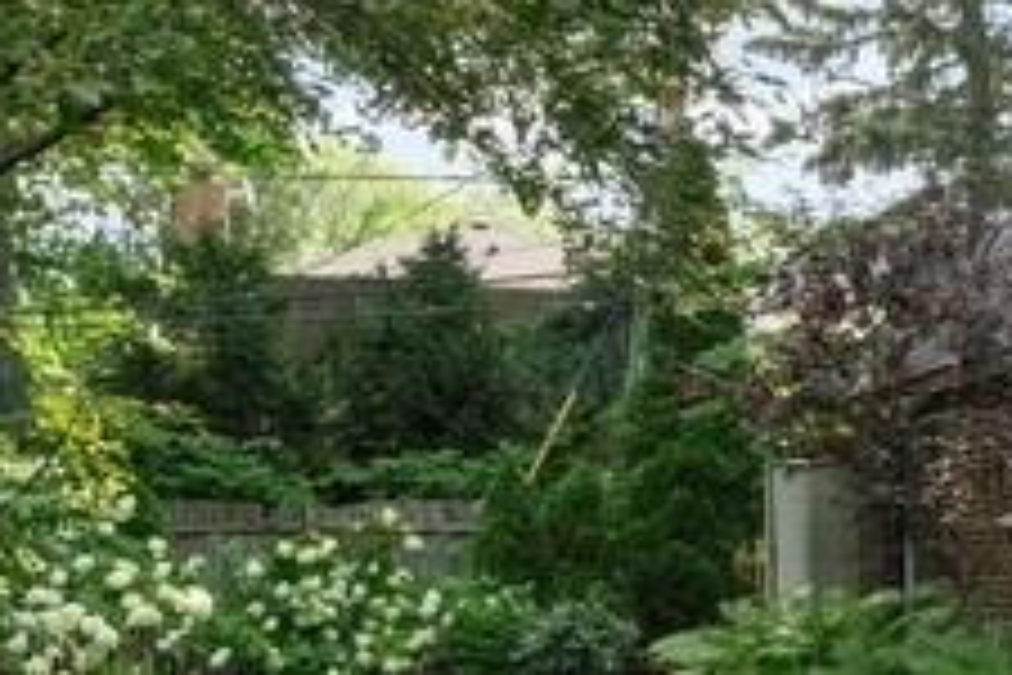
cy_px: 522
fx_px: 1799
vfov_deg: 21.0
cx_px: 1190
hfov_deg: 27.8
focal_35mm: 64
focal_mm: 16
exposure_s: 1/200
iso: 320
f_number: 7.1
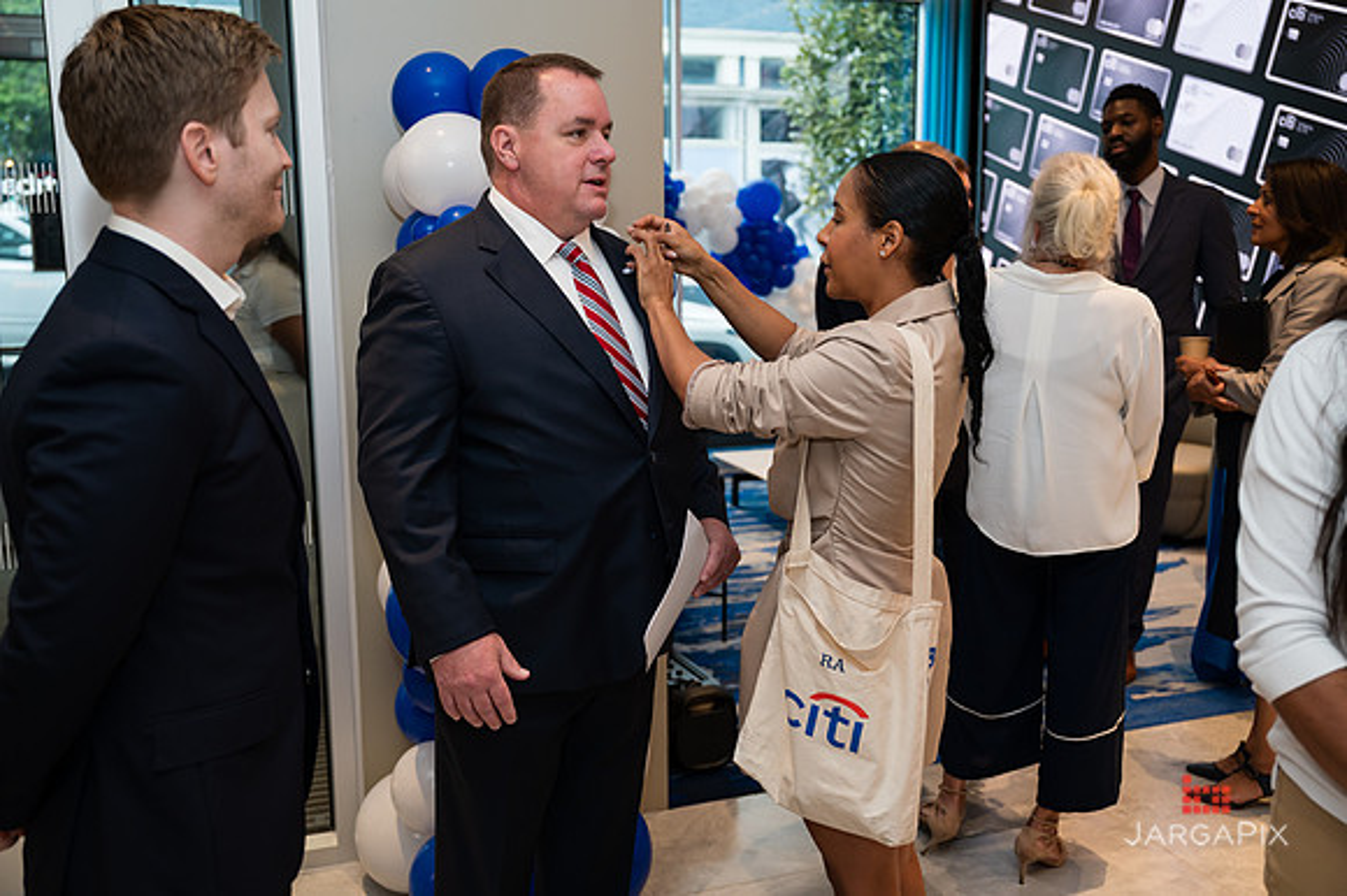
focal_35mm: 35
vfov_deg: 38.1
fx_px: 1300
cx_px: 674
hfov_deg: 54.8
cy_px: 448
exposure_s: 1/160
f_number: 3.2
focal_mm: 34
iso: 400
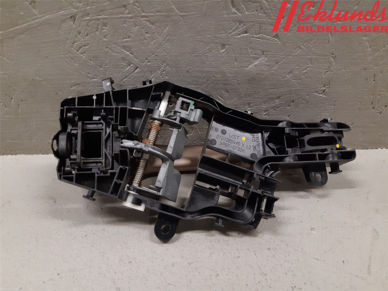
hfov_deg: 67.3
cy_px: 146
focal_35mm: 26
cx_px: 194
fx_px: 291
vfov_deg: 53.1
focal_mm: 3.93
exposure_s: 1/50
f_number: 1.7
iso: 160
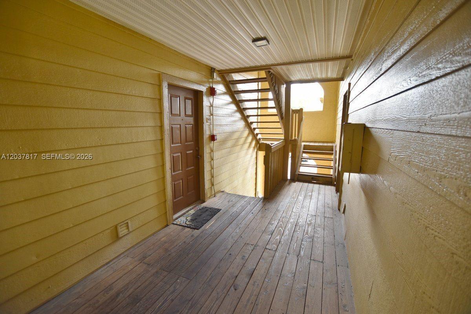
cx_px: 236
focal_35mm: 15
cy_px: 157
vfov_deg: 77.3
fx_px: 196
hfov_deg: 100.4
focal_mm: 10
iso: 200
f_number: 3.5
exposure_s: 1/40
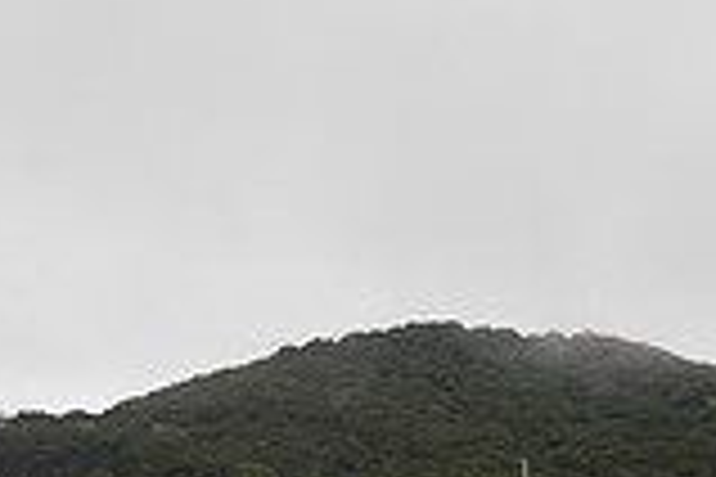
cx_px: 297
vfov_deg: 11.3
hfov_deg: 17.1
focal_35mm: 120
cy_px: 468
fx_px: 2386
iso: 200
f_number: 7.1
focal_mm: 22
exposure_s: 1/200
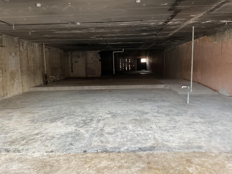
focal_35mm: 29
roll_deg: +1.7
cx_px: 116
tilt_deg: -6.4
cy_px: 87
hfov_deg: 61.7
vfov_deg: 48.2
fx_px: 194
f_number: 1.8
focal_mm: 3
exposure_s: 1/60
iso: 100
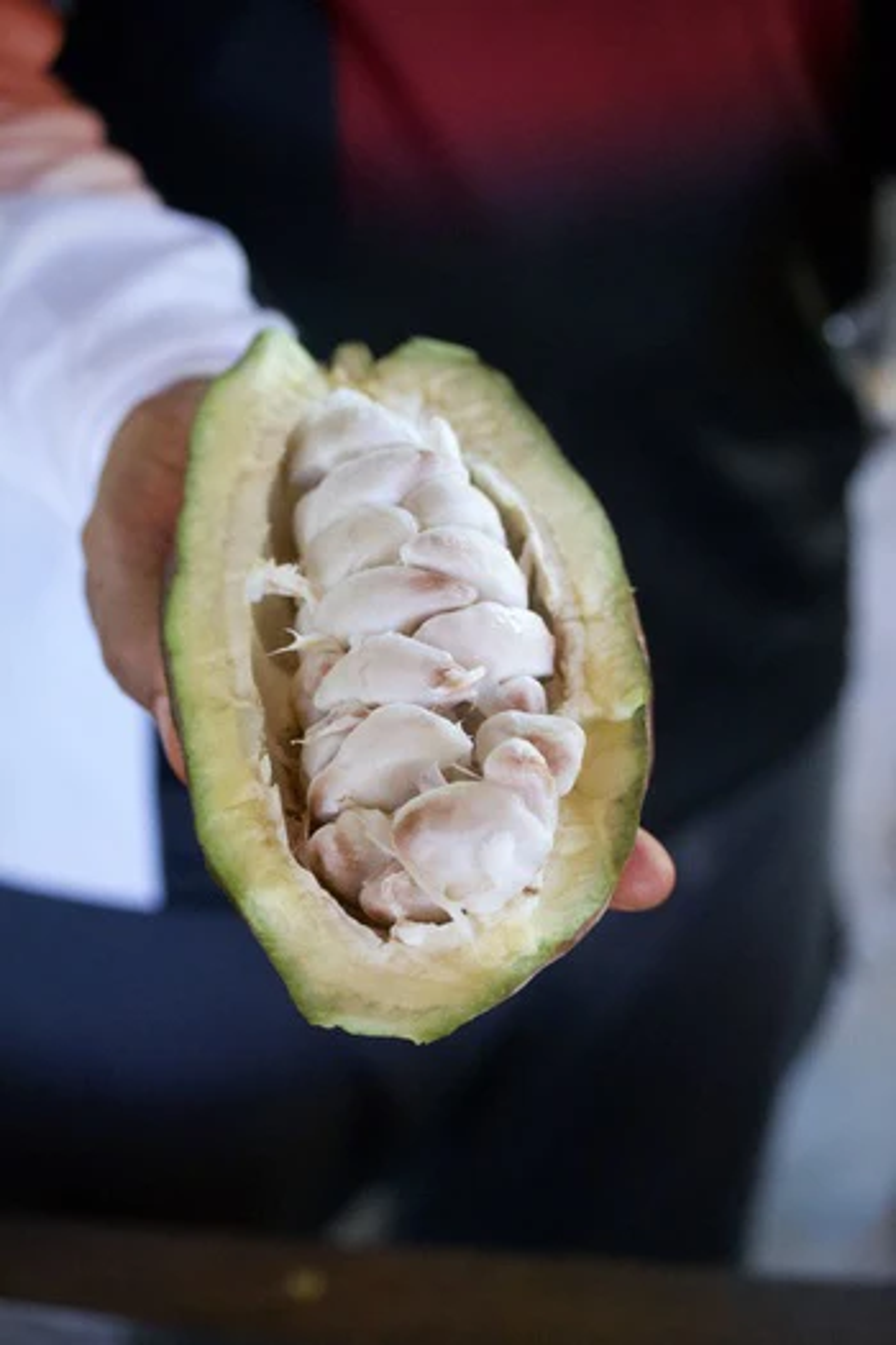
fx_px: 2800
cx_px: 448
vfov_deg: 27.0
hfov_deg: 18.2
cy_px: 672
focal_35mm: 75
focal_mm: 50
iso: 9000
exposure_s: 1/500
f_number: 4.5
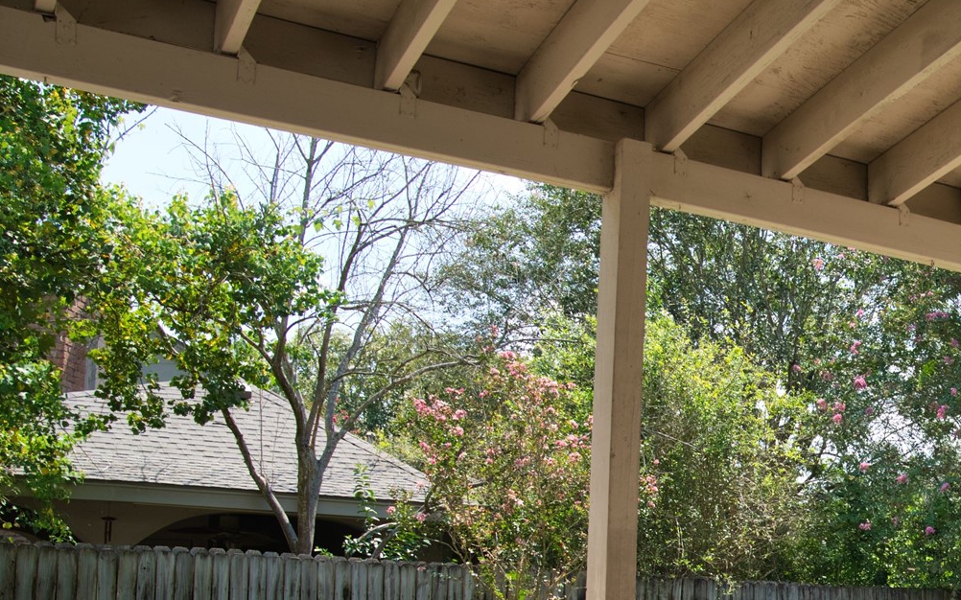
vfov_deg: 23.4
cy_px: 606
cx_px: 929
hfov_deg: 35.1
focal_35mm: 53
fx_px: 1388
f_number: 6.3
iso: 200
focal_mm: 24
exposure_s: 1/320
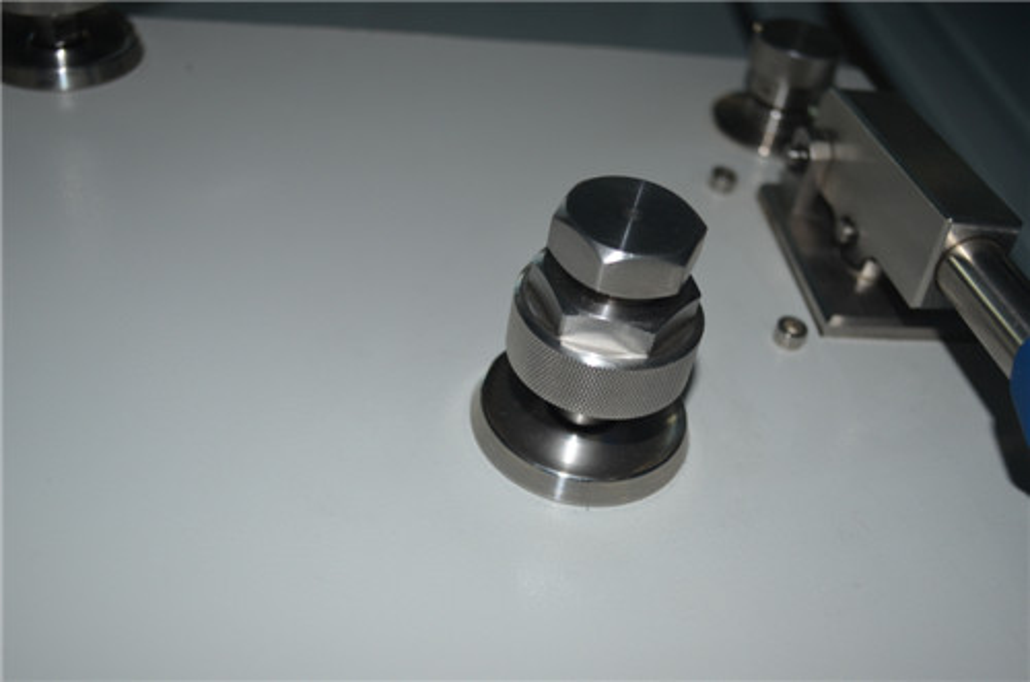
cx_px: 515
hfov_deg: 49.6
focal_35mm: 39
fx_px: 1113
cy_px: 341
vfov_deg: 34.1
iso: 450
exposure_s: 1/60
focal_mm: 26
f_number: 4.2
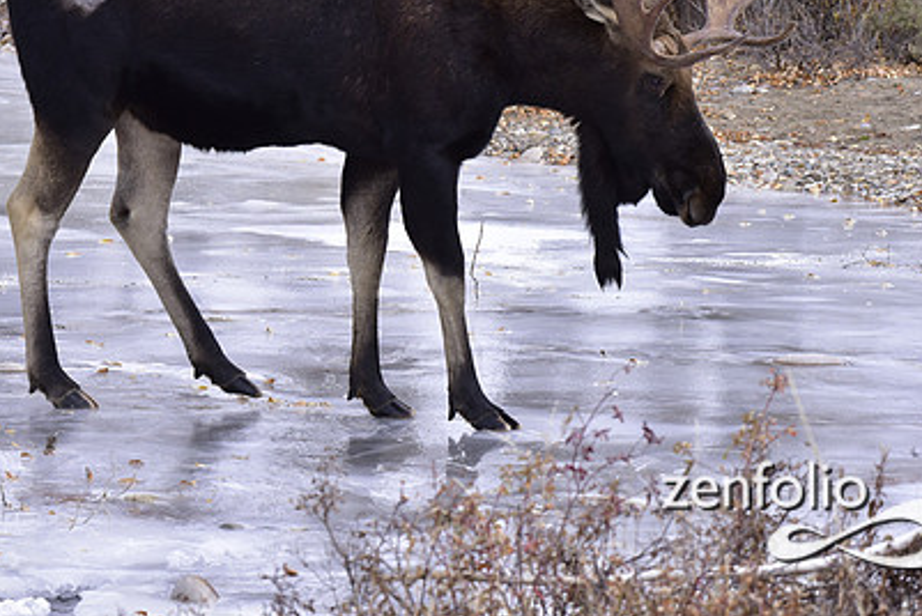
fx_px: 7407
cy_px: 187
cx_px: 347
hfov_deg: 7.1
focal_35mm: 289
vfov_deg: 4.8
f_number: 10
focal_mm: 200
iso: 800
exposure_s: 1/500
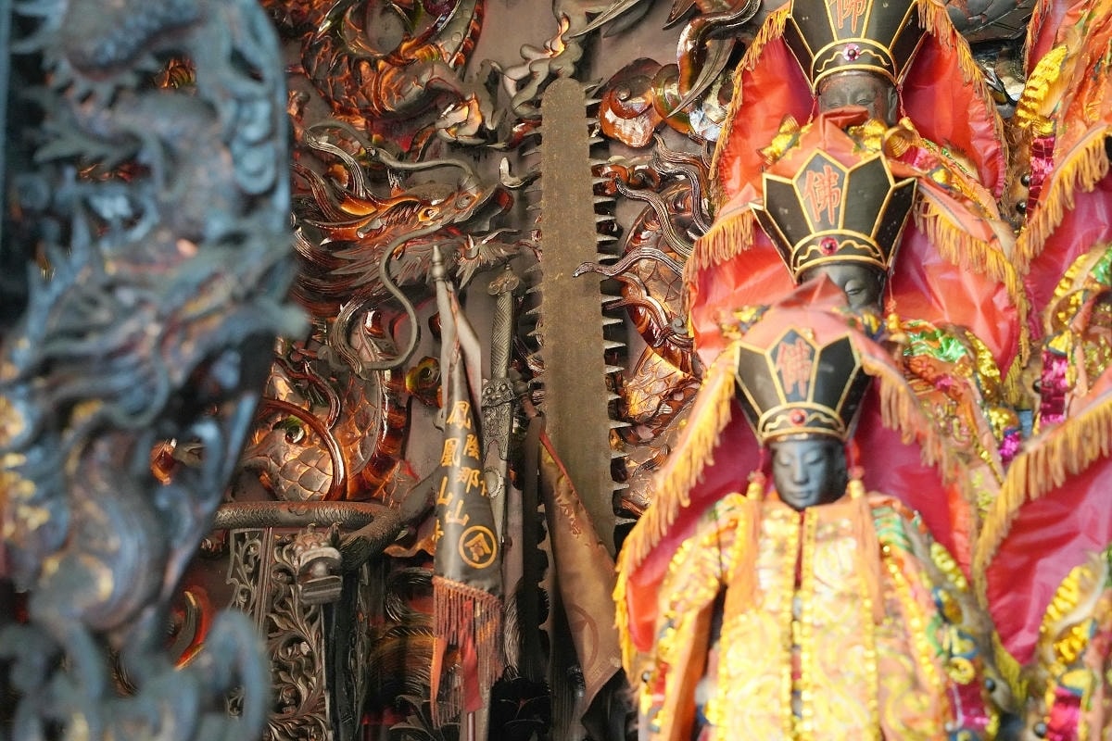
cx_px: 556
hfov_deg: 40.3
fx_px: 1513
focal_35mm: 49
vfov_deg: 27.5
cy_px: 370
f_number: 4
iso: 8000
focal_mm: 49
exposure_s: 1/160
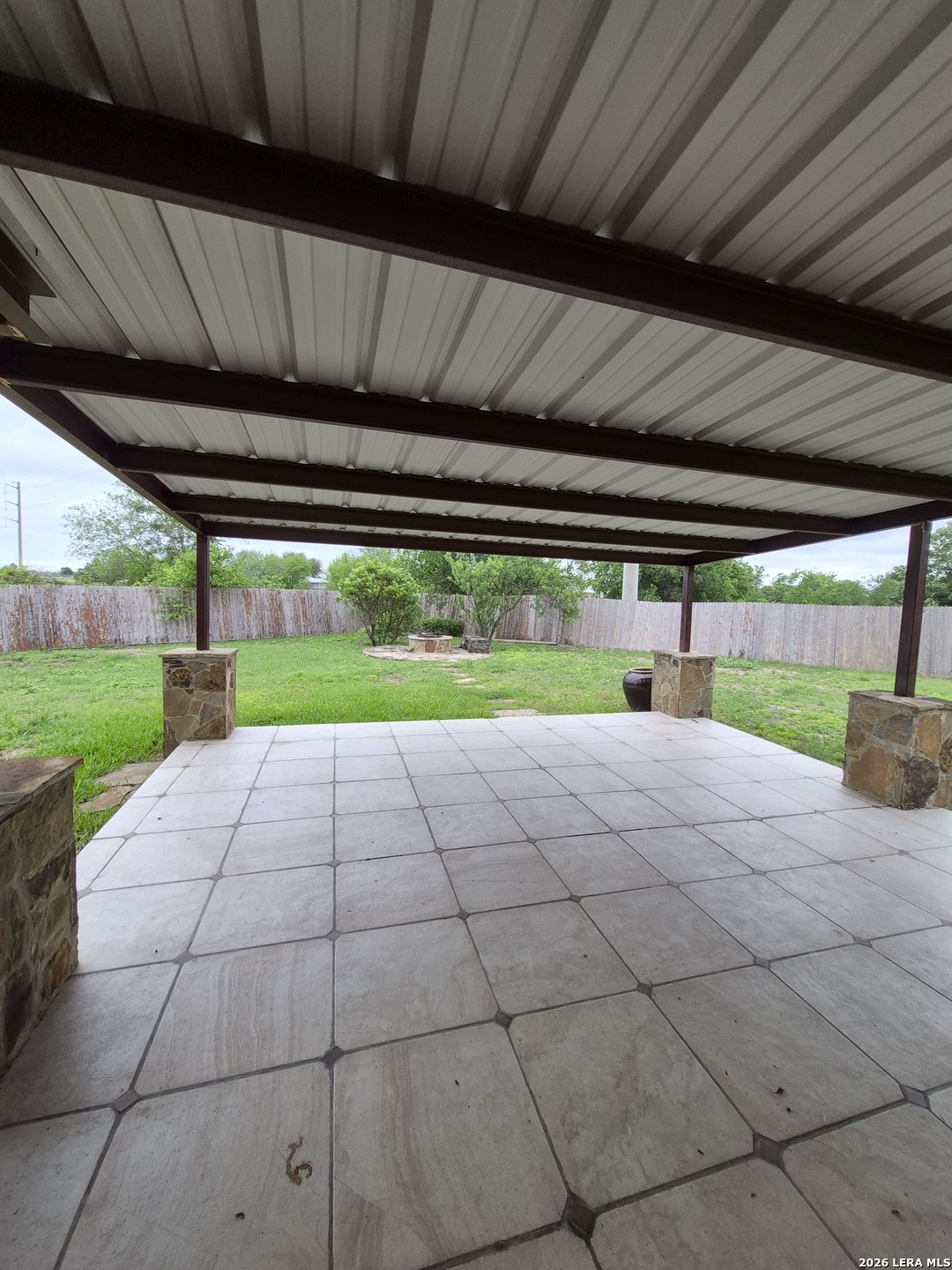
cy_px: 635
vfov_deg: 106.2
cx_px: 476
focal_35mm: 13
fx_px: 477
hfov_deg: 89.9
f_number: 2.2
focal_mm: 1.74
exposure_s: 1/135
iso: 40
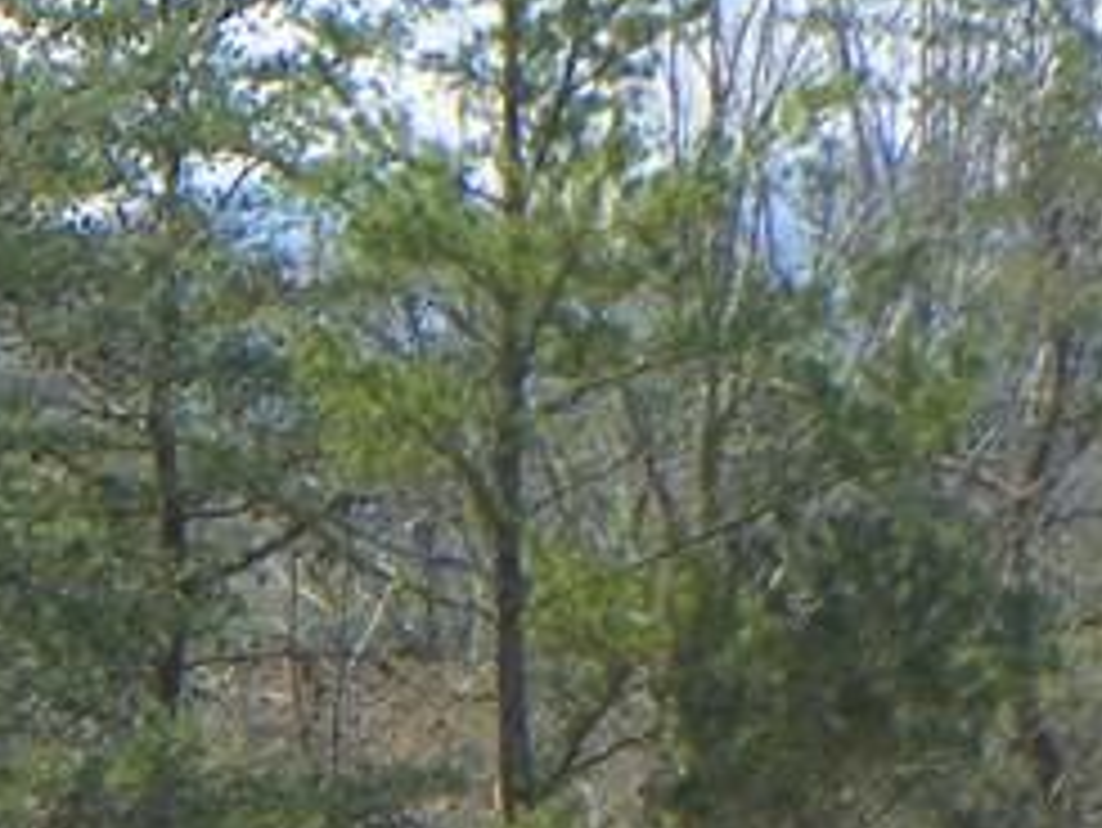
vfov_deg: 3.4
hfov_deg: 4.5
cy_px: 1386
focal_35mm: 431
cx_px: -976
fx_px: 13728
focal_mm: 18.3
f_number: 4
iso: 64
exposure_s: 1/320
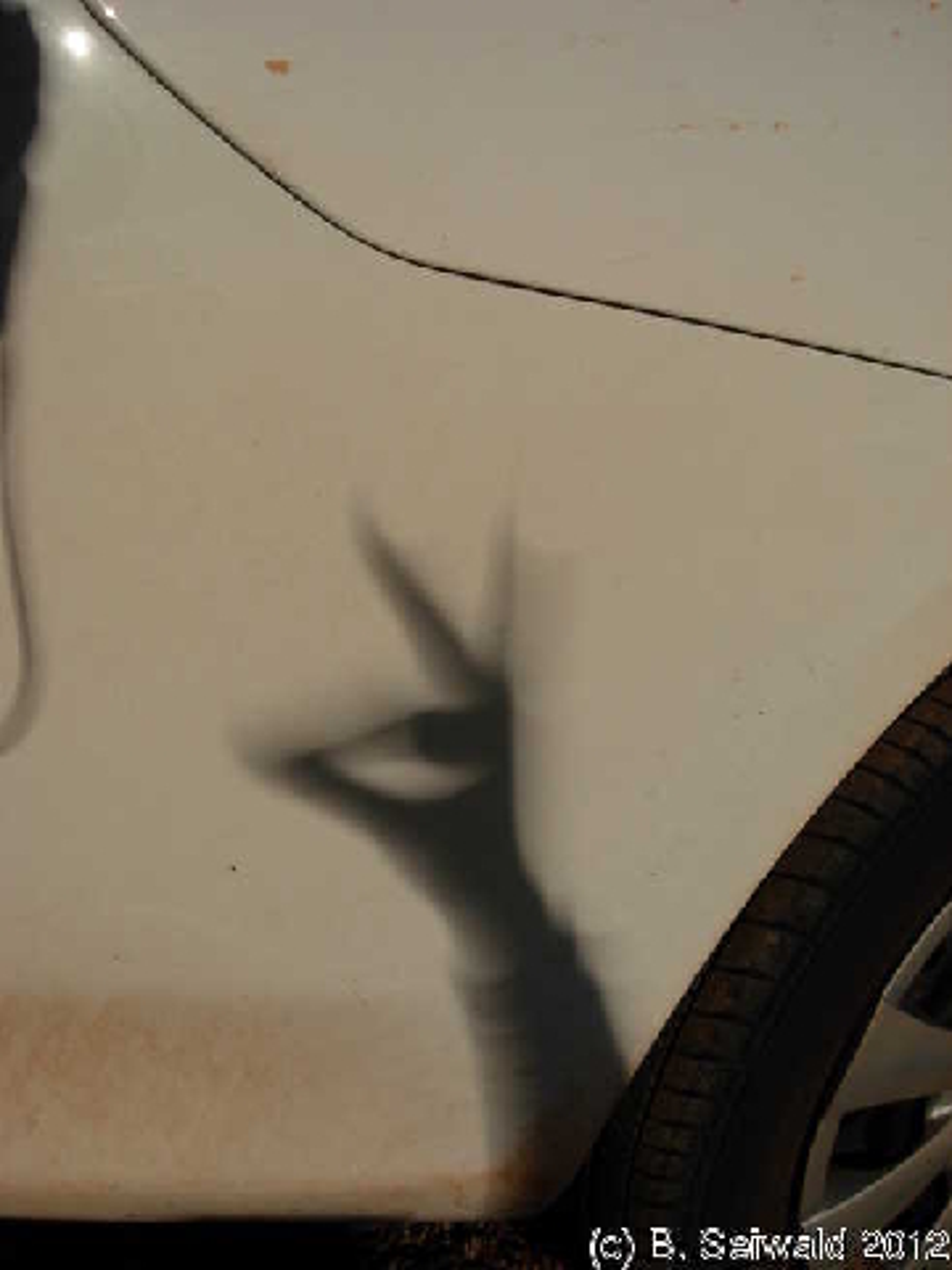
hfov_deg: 37.7
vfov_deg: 49.0
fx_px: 1393
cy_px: 635
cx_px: 476
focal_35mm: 38
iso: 79
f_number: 2.9
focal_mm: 6.3
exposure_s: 1/995
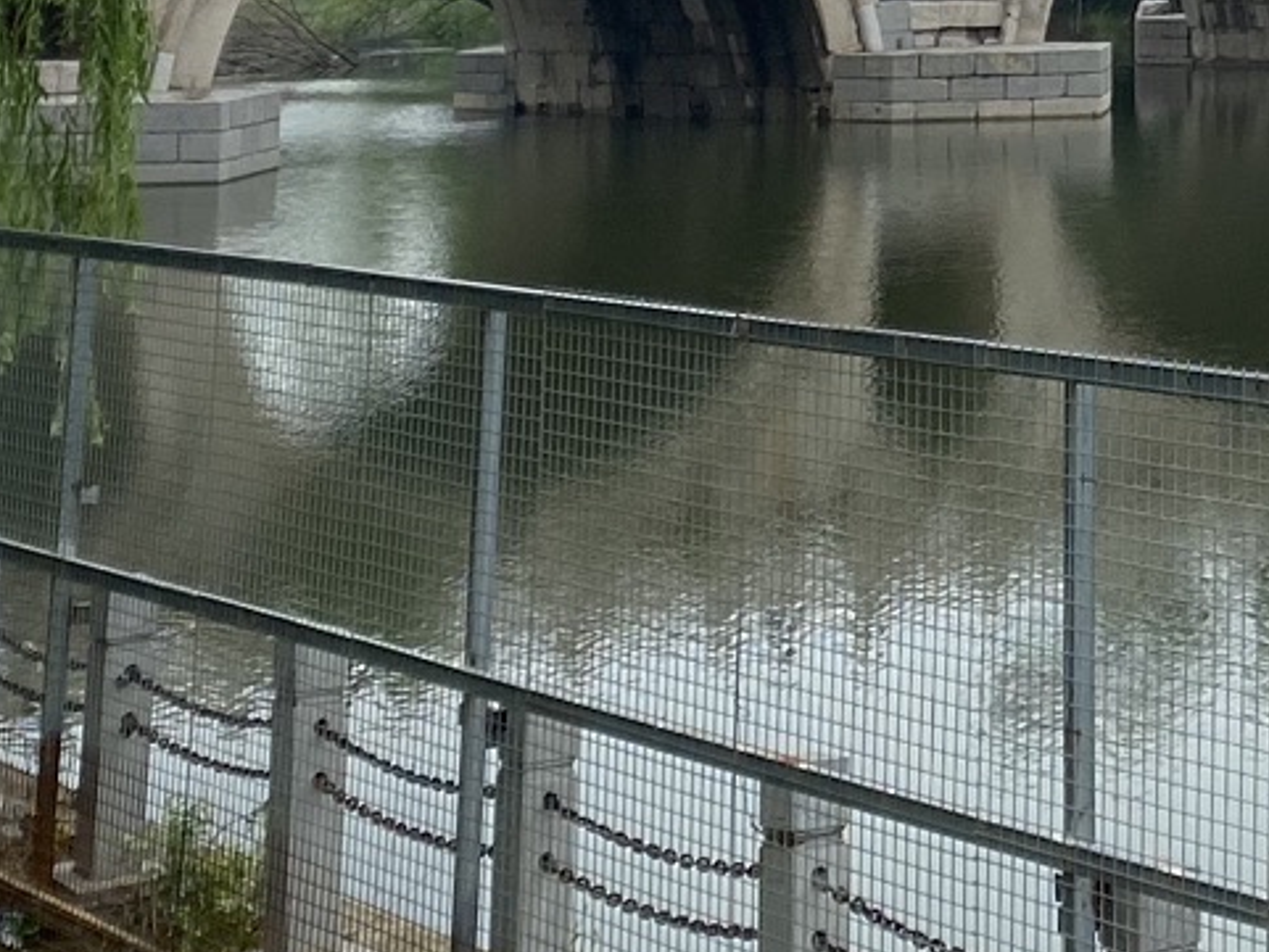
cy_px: -628
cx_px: 1559
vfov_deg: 12.7
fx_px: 3960
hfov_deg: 17.3
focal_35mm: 108
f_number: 1.8
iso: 32
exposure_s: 1/2625
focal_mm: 4.25
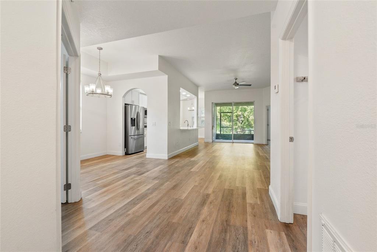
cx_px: 188
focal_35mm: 17
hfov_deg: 93.3
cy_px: 126
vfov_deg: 70.5
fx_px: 178
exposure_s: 1/30
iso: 3200
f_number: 9
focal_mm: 17
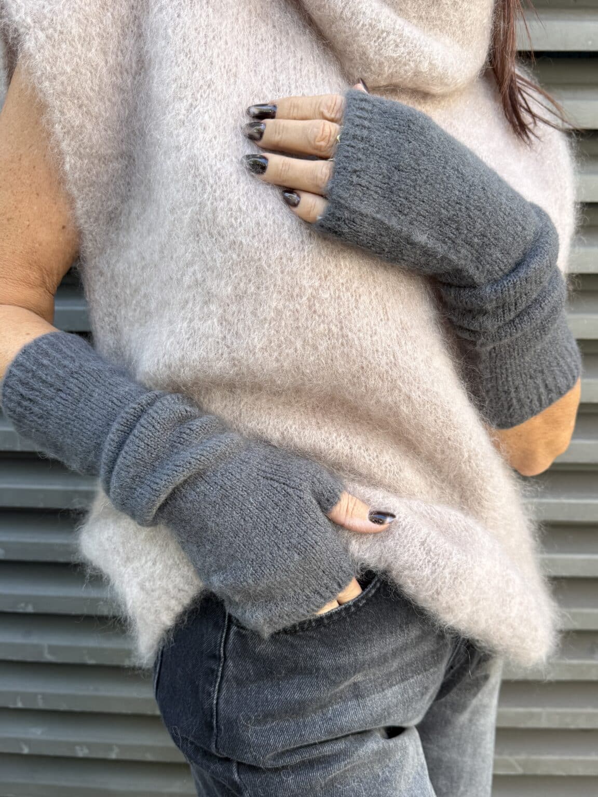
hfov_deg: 56.8
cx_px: 299
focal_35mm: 24
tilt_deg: -14.9
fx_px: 553
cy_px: 398
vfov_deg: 71.6
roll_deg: -1.1
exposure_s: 1/180
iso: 64
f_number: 1.78
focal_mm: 6.76
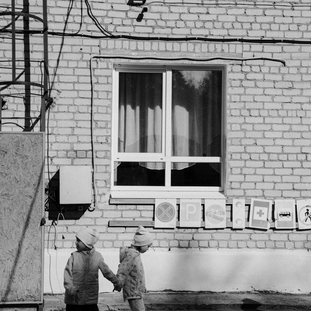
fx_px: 610
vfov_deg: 28.6
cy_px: 163
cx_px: 159
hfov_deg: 28.6
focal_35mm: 60
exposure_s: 1/1250
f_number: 5
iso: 160
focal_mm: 44
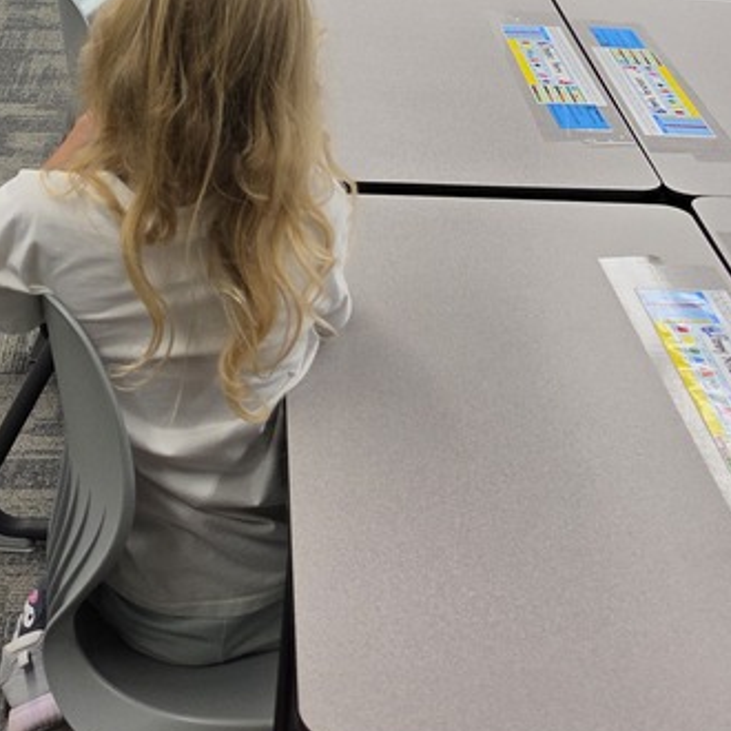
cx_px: 419
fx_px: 1505
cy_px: -301
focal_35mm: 63
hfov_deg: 27.3
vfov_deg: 23.1
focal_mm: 6.5
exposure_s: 1/120
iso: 25
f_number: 1.4
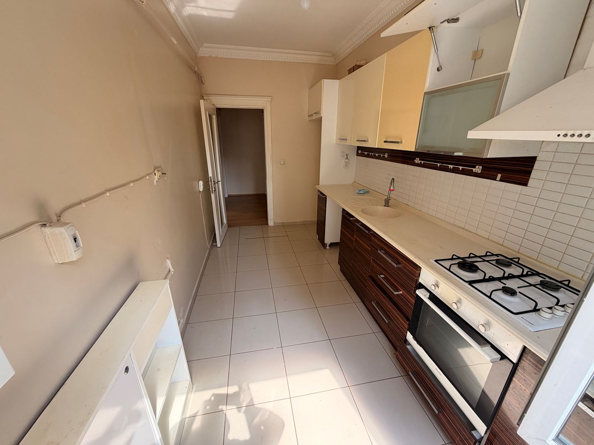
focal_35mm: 14
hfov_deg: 102.1
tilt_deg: -19.9
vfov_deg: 85.7
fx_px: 240
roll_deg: +0.3
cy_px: 222
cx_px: 297
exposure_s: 1/121
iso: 64
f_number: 2.2
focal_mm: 2.22
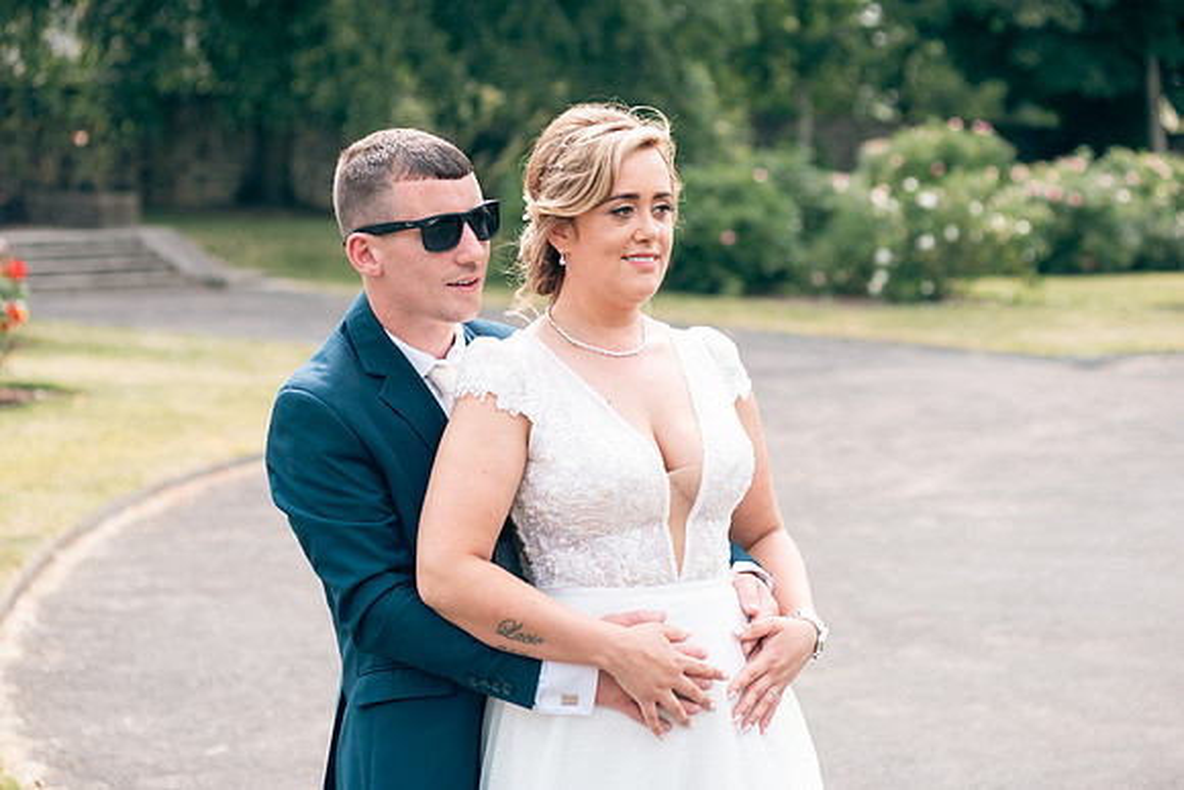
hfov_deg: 25.4
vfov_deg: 17.1
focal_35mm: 80
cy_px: 395
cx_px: 592
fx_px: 2632
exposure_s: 1/250
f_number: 3.5
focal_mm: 80
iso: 80
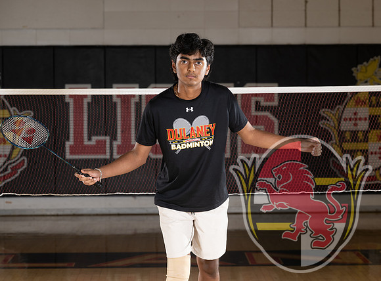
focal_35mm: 132
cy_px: 141
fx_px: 1444
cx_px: 212
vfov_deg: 11.1
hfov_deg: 15.0
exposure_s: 1/100
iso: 320
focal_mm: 120
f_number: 6.3
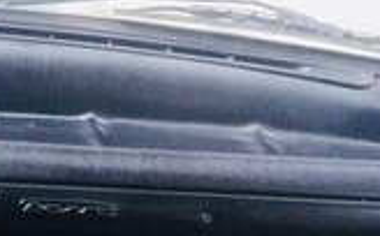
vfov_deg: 10.3
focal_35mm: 124
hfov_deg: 15.3
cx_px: -227
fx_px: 1282
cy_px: -59
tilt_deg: -7.6
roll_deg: -3.6
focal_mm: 4.15
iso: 160
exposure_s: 1/33
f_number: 2.2
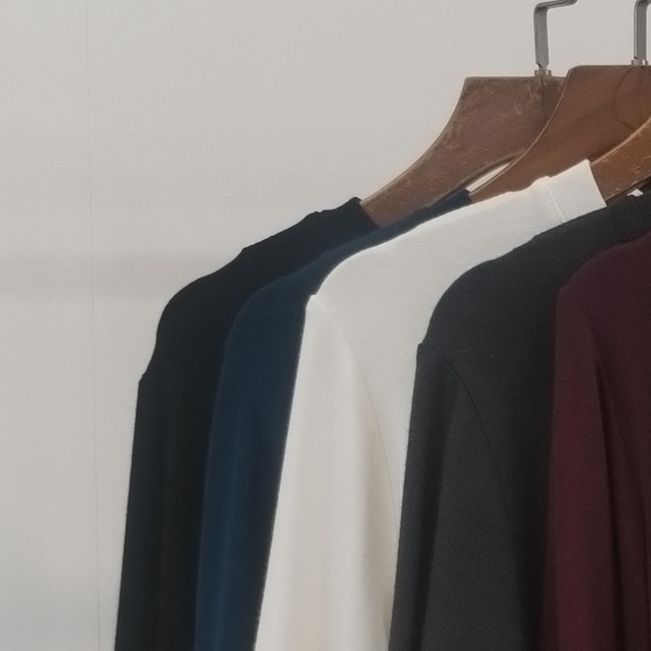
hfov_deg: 17.0
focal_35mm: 95
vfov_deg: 17.3
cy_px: 831
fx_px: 2021
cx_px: 898
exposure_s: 1/50
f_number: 1.8
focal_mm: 4.75
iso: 205
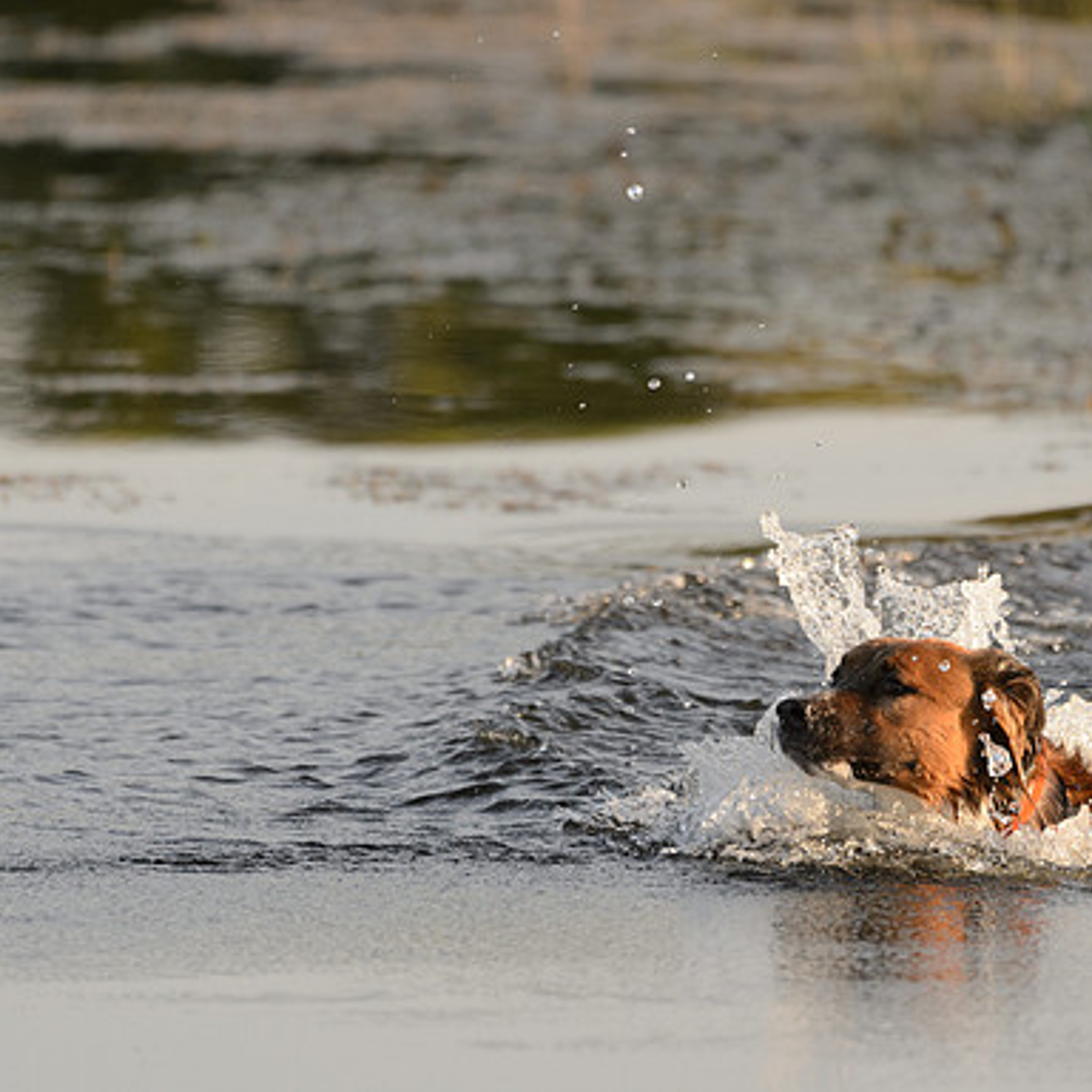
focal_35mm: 704
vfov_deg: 2.5
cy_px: 542
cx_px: 704
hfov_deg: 2.5
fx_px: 25126
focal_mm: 480
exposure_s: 1/1250
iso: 800
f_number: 5.6
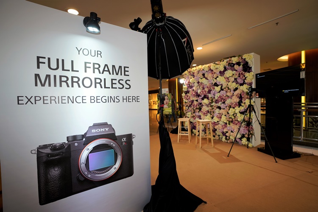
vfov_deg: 73.7
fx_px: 141
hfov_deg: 96.7
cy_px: 106
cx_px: 159
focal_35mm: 16
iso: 320
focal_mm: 16
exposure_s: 1/50
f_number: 4
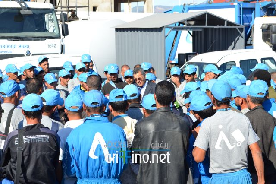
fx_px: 632
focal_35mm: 82
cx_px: 138
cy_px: 92
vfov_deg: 16.5
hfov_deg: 24.6
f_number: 8
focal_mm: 55
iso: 100
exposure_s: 1/250
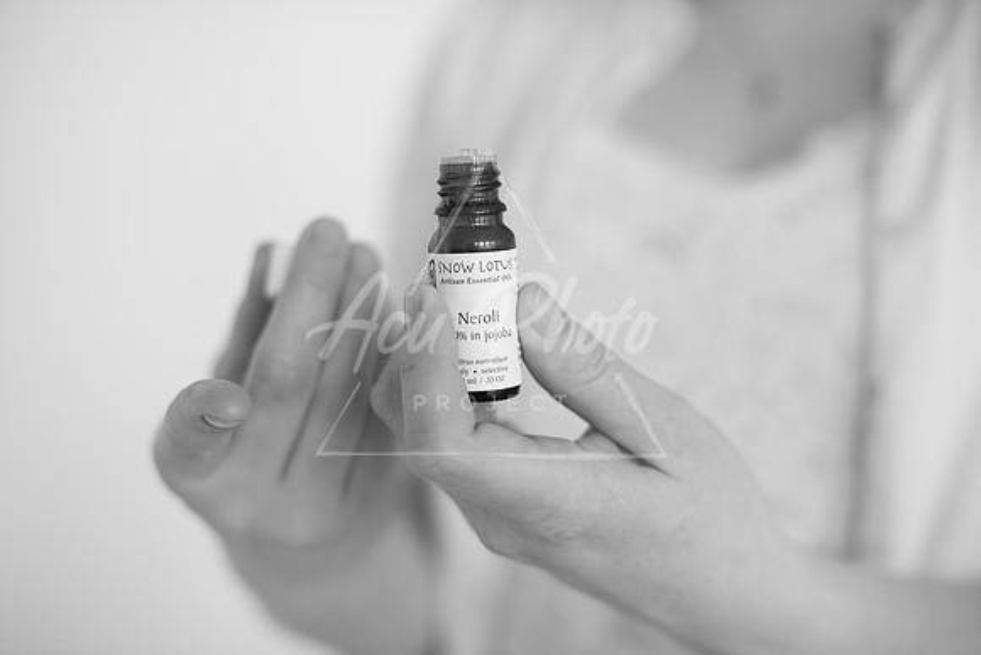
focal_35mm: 50
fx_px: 1363
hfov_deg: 39.6
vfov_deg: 27.0
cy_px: 328
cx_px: 490
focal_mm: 50
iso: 200
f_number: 2.5
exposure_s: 1/320
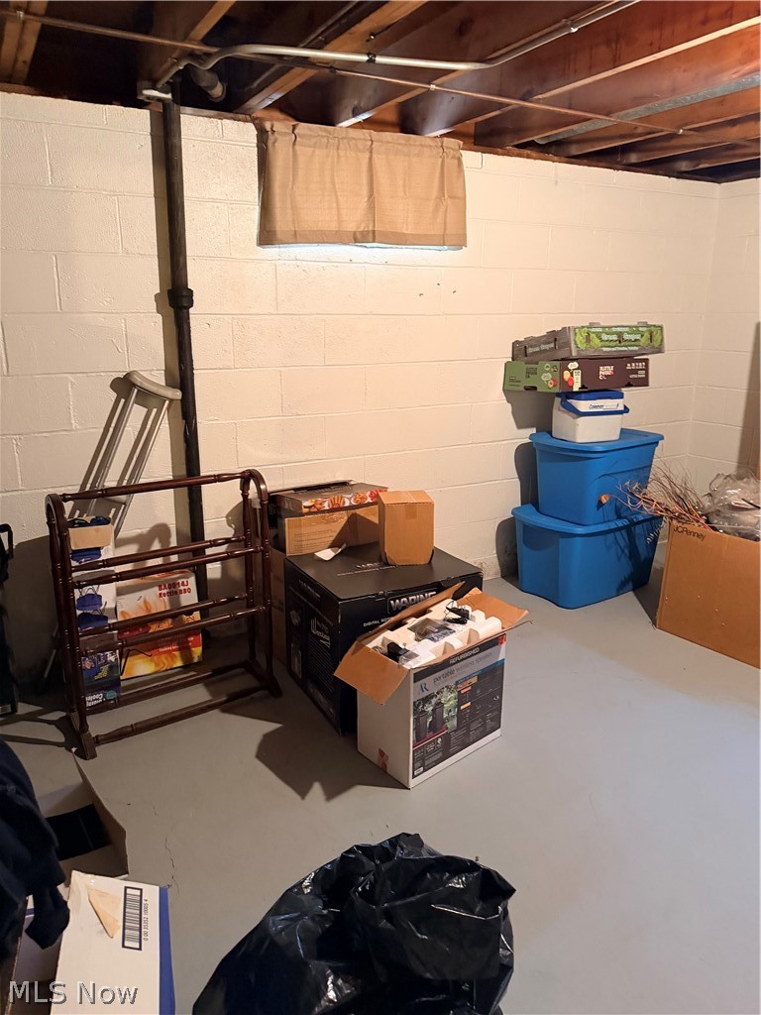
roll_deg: -1.7
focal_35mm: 24
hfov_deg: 56.8
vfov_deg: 71.6
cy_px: 508
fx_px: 703
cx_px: 380
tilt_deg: -15.6
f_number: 1.78
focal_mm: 6.76
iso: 800
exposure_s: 1/40
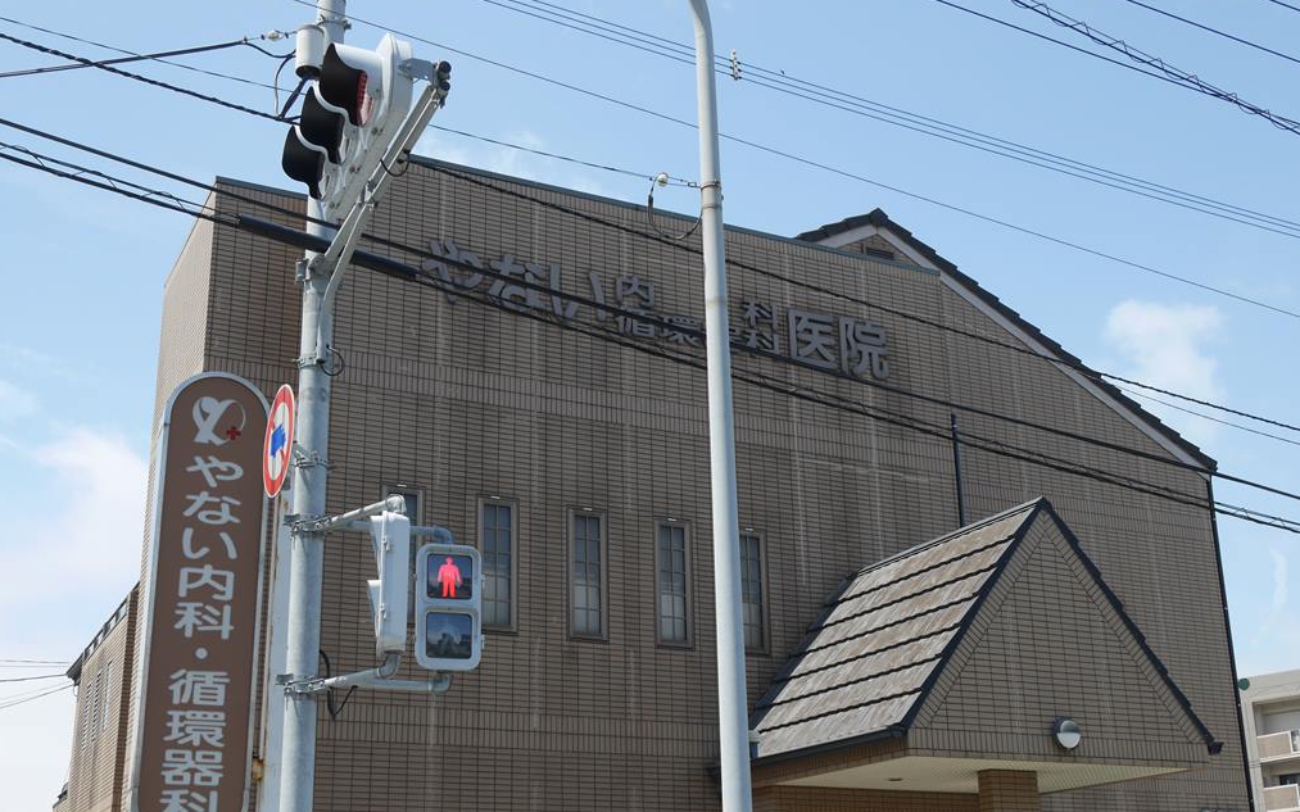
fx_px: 1594
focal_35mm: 45
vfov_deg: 28.5
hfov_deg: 44.4
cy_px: 480
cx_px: 653
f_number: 8
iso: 200
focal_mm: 21
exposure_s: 1/320
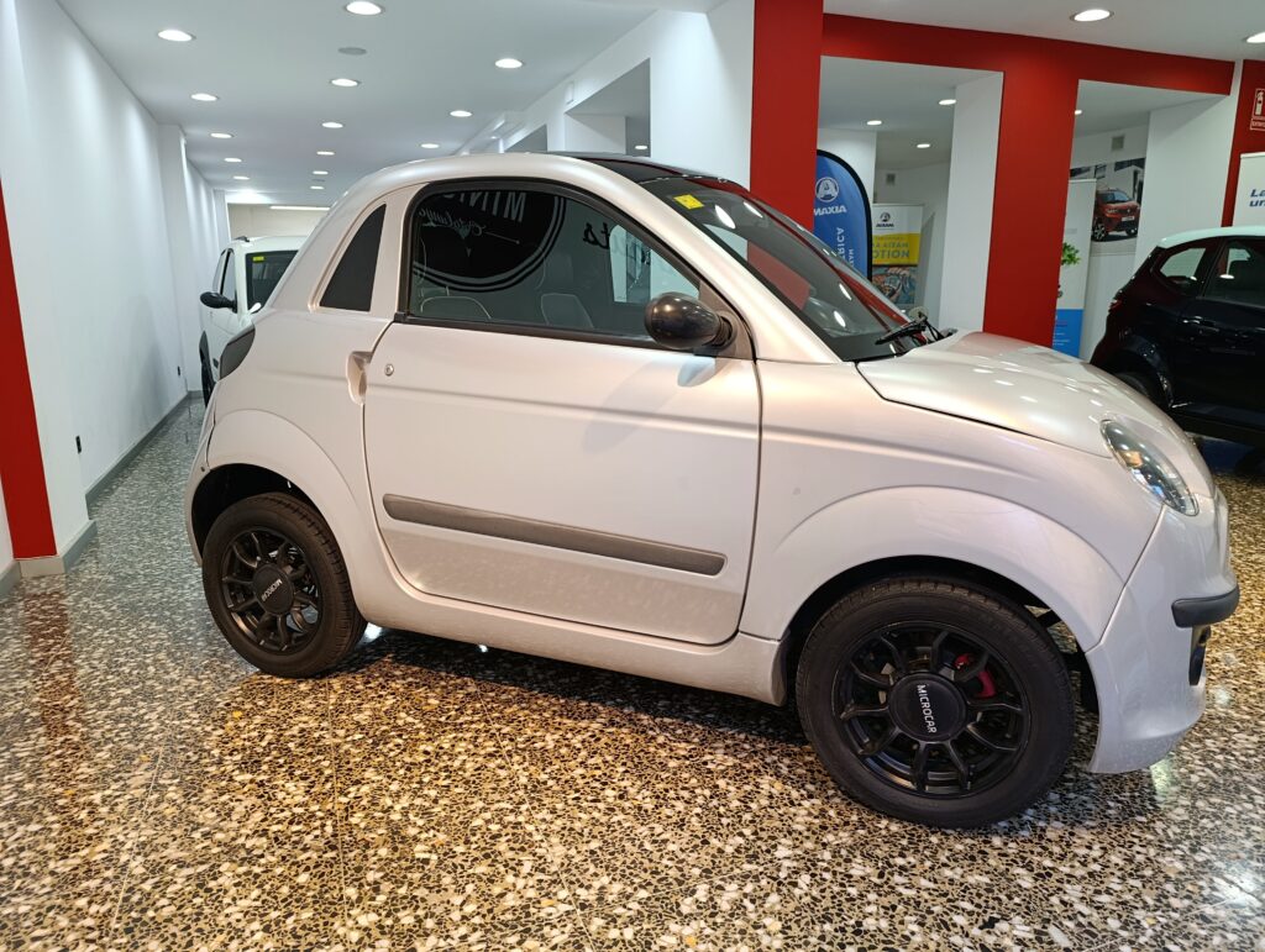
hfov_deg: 73.8
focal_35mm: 23
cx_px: 632
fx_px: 842
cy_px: 476
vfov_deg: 59.0
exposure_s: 1/100
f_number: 1.65
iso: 343
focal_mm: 6.11
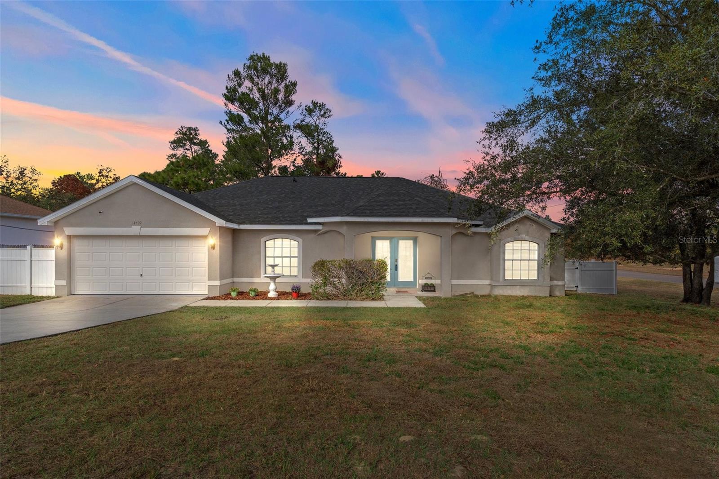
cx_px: 360
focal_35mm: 18
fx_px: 359
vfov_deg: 67.4
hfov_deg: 90.0
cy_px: 240
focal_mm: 12
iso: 320
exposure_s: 1/200
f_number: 8
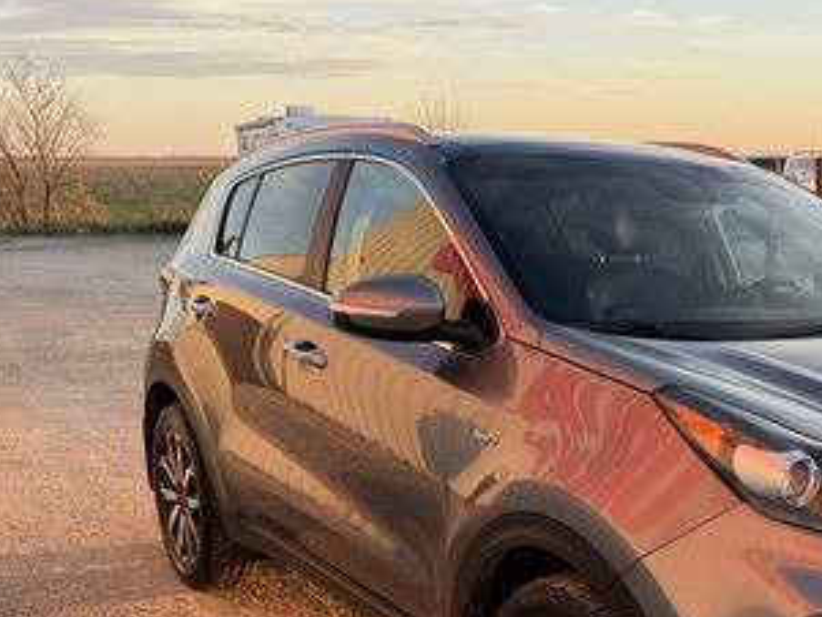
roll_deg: +0.3
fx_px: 1212
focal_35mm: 51
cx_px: 721
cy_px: 516
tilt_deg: -14.9
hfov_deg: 35.5
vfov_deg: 27.8
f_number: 1.78
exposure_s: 1/440
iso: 80
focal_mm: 6.76
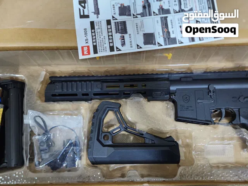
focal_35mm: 23
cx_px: 124
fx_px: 165
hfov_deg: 73.9
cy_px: 93
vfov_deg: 58.9
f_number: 1.8
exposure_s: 1/120
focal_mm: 6.4
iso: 500
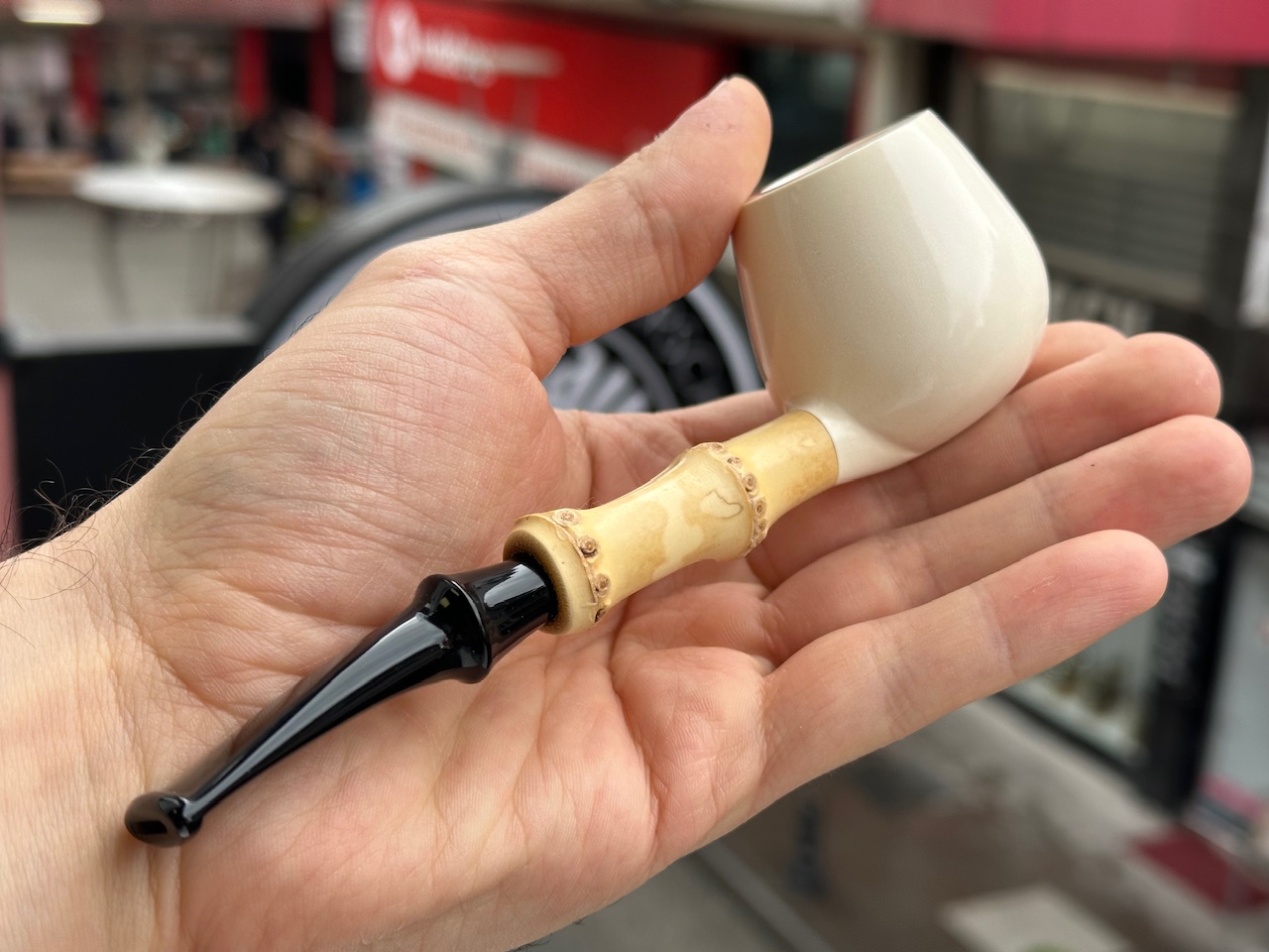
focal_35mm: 48
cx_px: 634
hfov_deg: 39.7
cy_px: 476
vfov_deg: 30.3
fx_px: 1760
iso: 64
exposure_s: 1/704
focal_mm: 6.86
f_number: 1.78
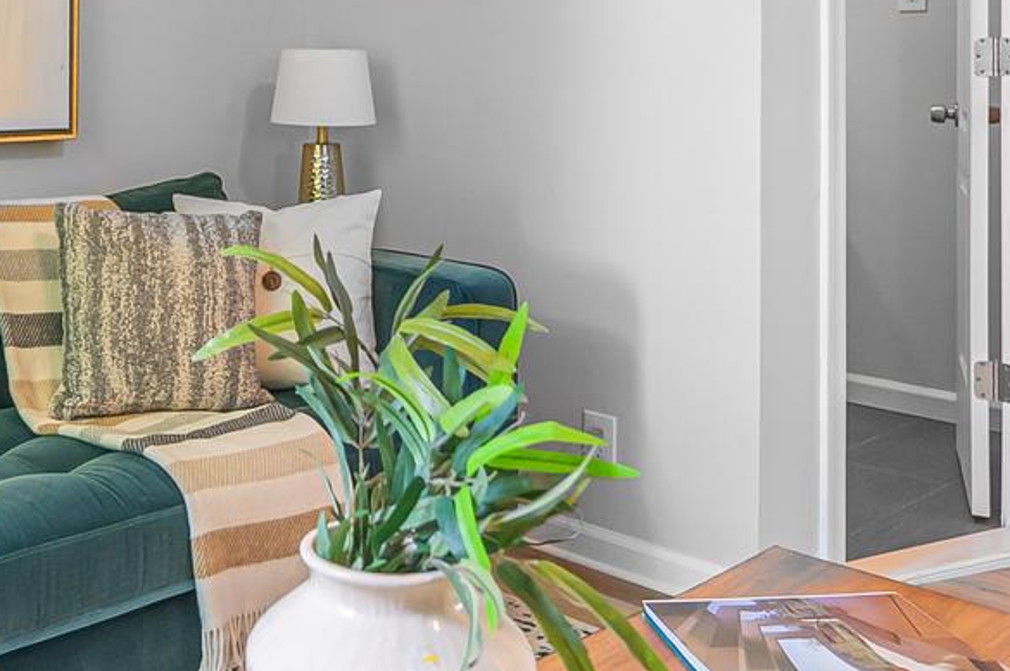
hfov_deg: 38.8
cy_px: 50
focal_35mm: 49
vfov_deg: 26.4
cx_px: 199
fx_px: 1374
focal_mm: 14
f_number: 2.8
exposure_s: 1/125
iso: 900
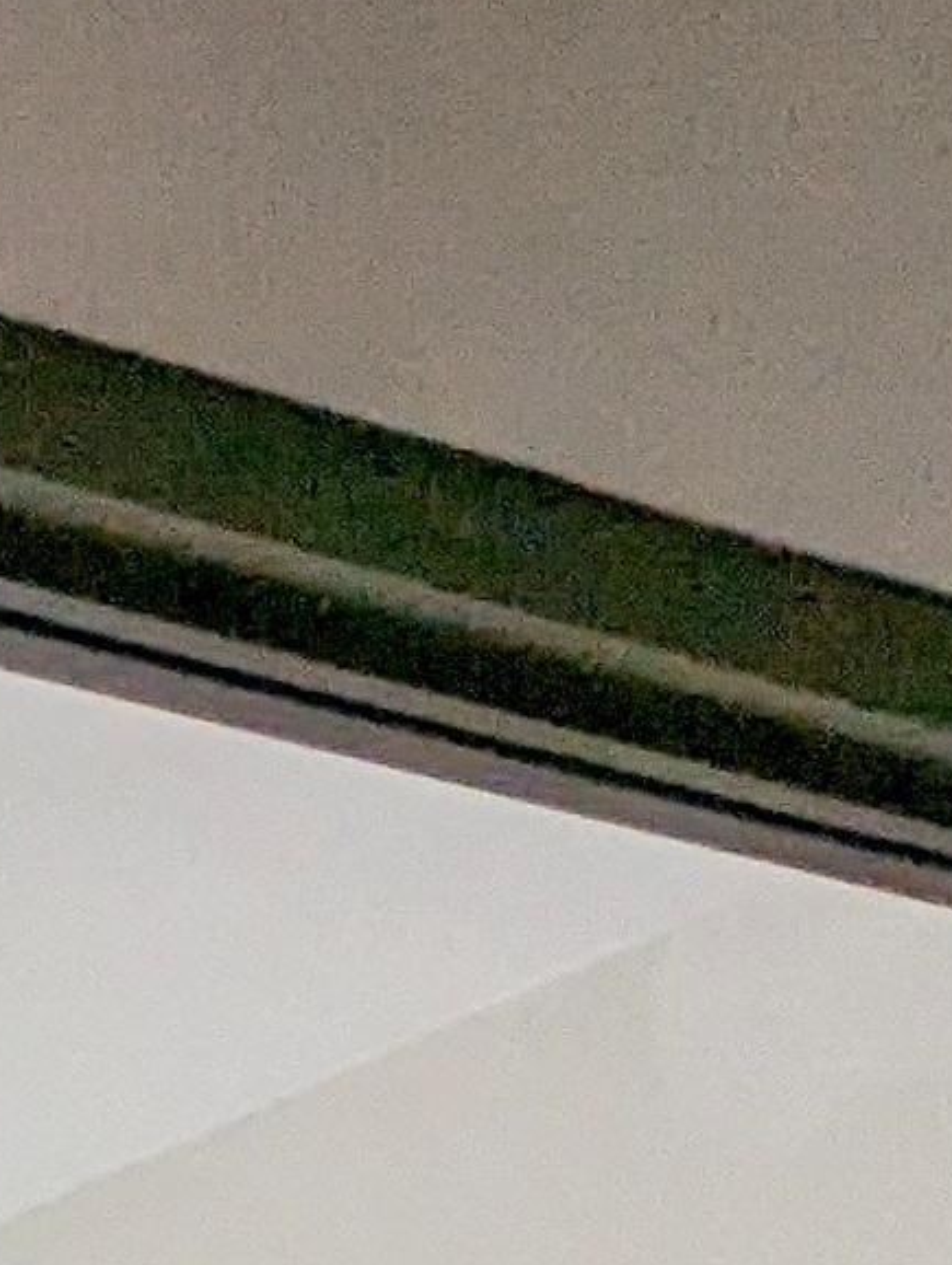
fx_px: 4134
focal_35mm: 113
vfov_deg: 12.6
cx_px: -1398
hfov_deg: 10.9
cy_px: 3213
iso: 51
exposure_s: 1/208
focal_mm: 2.35
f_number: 2.2
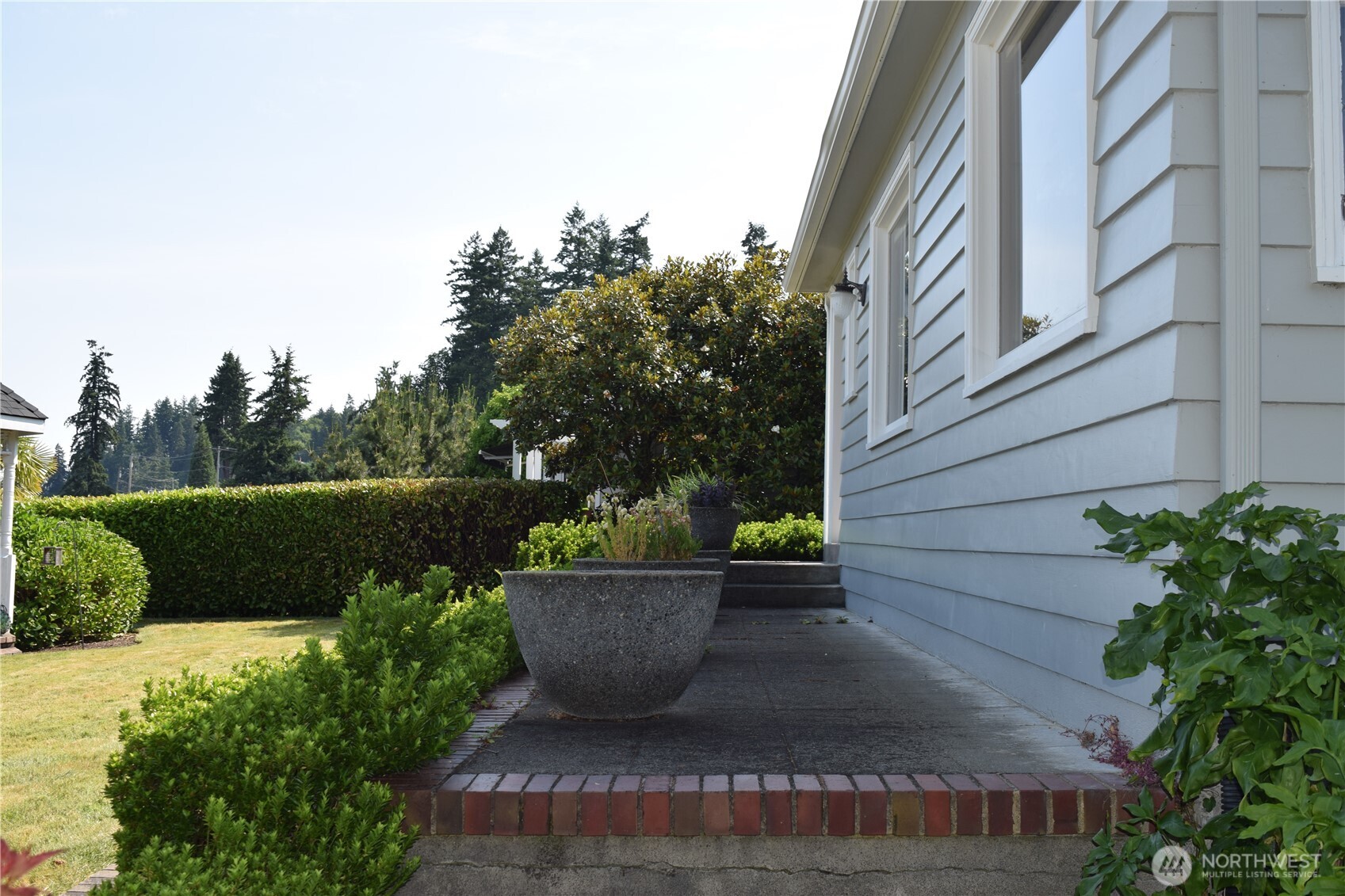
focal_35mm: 36
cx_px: 672
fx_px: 1345
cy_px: 448
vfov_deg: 36.9
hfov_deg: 53.1
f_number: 7.1
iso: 100
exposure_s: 1/200
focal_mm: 24
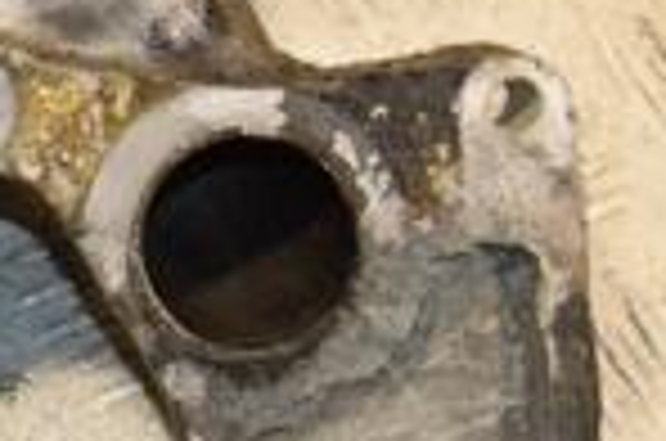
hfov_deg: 9.8
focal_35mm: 195
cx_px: -670
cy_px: 76
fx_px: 3600
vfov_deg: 7.0
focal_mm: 32
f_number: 6.3
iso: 800
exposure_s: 1/200
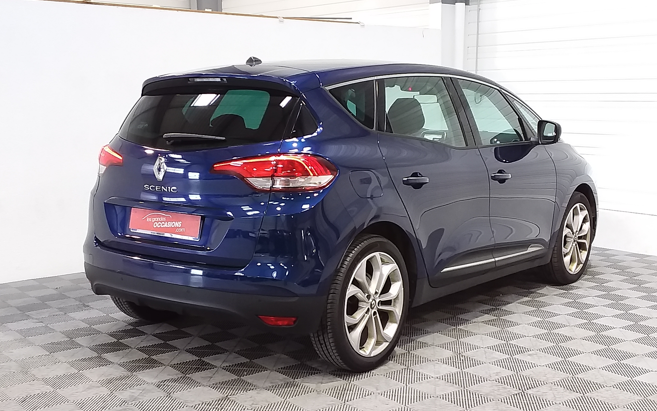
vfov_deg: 41.7
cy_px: 234
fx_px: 537
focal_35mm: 30
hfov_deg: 62.9
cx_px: 326
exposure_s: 1/33
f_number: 1.9
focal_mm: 2.91
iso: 160
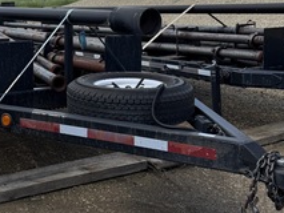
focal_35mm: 60
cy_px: 43
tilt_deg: -5.4
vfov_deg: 24.1
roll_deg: -2.9
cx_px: 77
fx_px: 493
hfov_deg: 31.7
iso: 80
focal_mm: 6.76
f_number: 1.78
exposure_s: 1/5319
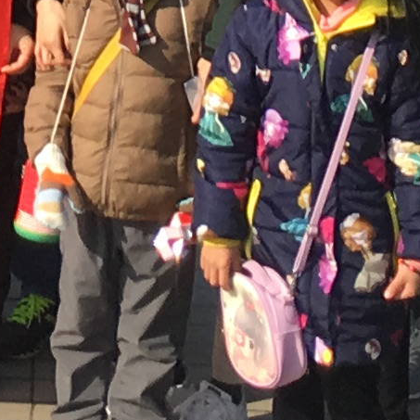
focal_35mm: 228
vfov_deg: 7.0
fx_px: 3130
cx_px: -57
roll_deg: -1.8
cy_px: -731
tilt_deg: -4.4
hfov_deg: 7.6
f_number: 2.2
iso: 25
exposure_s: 1/1040
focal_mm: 4.15
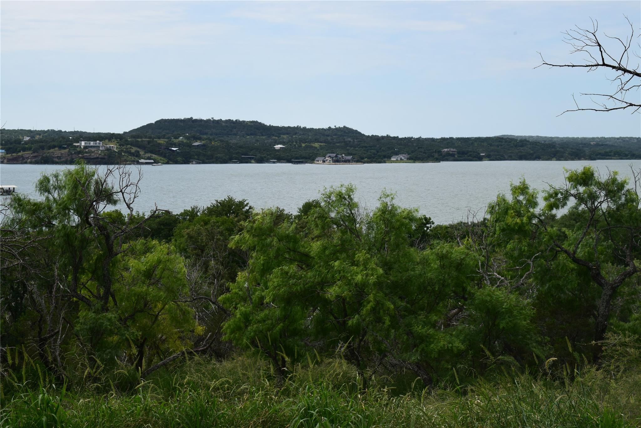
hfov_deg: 26.0
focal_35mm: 78
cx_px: 320
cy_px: 214
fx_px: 1389
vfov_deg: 17.5
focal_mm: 52
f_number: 11
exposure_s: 1/500
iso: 360
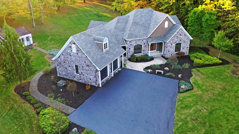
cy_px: 63
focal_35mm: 30
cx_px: 118
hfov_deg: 64.3
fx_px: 190
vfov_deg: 38.9
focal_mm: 10.26
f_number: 3.5
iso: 100
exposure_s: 1/60
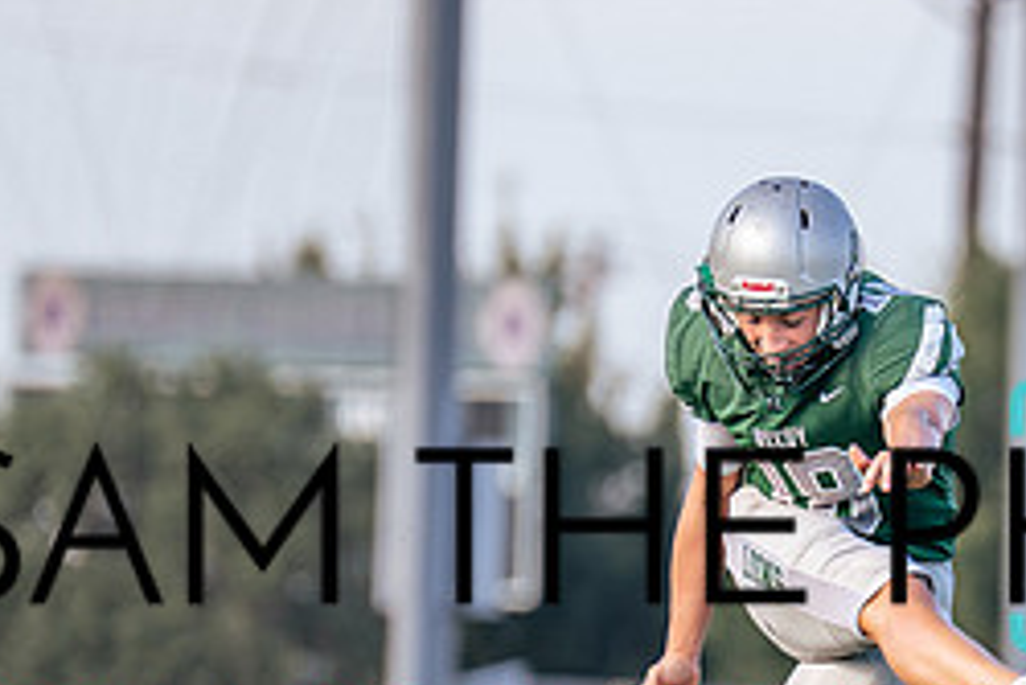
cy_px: 551
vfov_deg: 1.4
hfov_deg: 2.1
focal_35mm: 996
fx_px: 28401
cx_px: 797
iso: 160
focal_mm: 200
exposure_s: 1/1000
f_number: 2.8
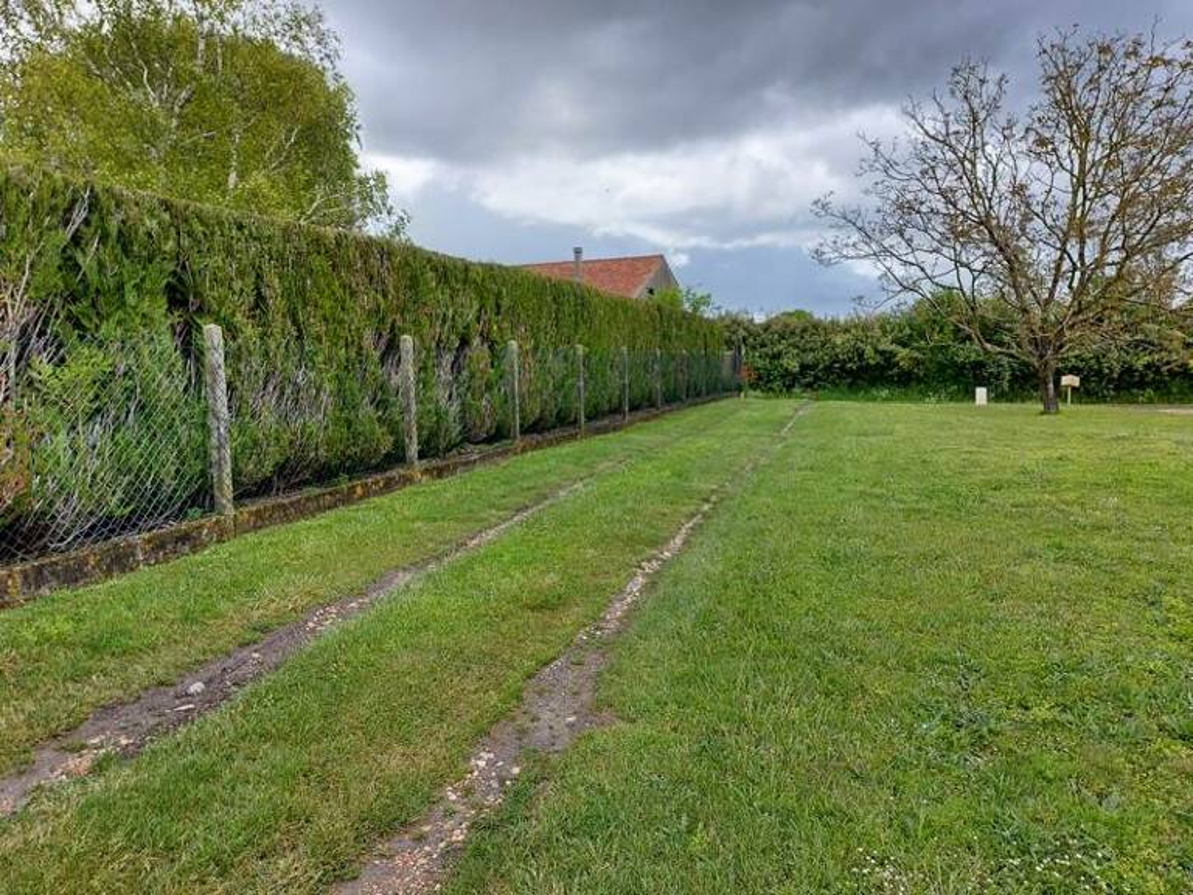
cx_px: 596
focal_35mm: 24
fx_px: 827
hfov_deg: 71.6
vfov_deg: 56.8
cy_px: 448
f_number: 1.8
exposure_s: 1/455
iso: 32
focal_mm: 5.23
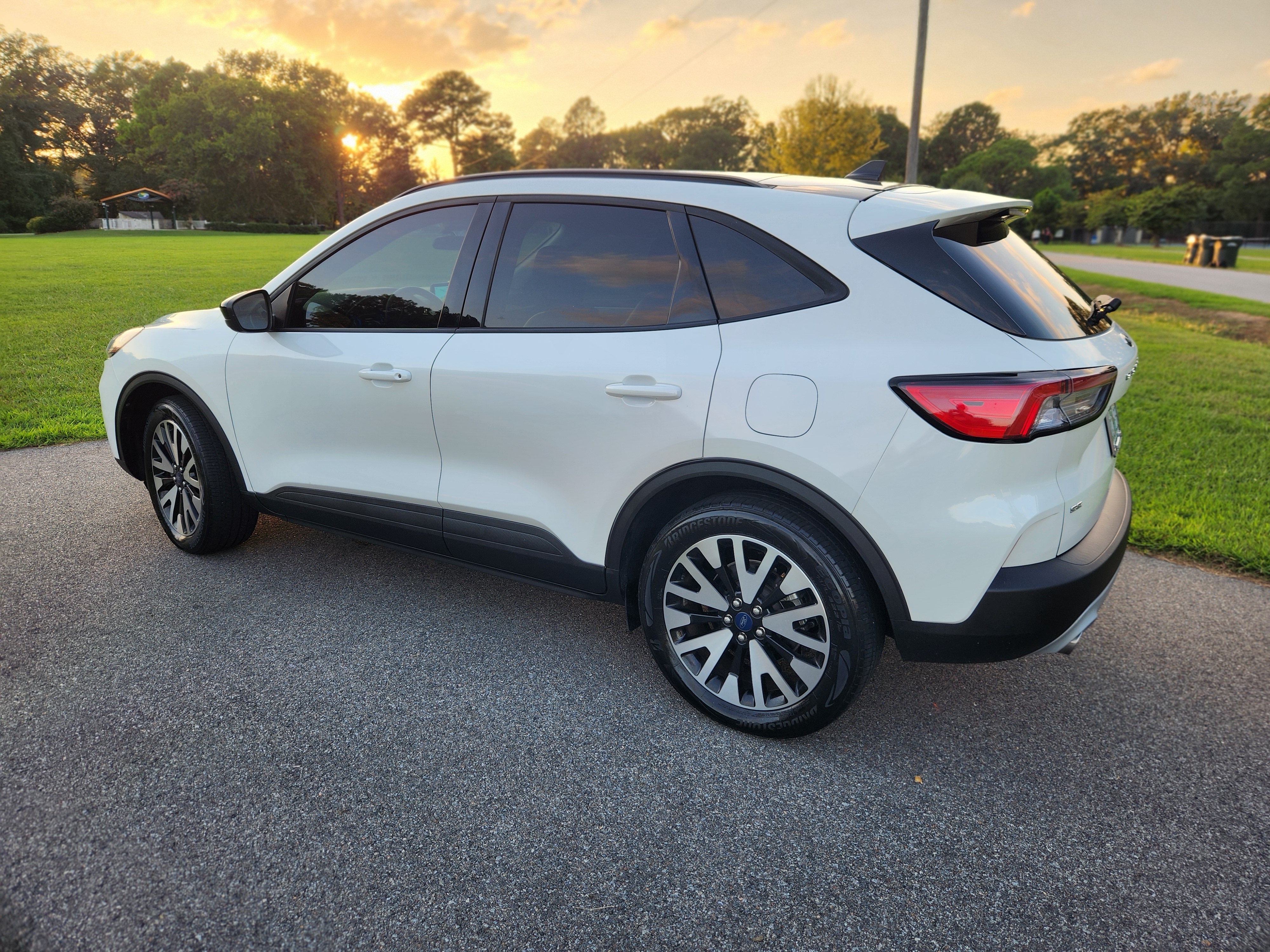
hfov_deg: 73.9
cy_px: 476
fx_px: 844
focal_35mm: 23
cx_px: 635
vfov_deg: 58.9
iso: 20
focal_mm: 5.4
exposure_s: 1/134
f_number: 1.8
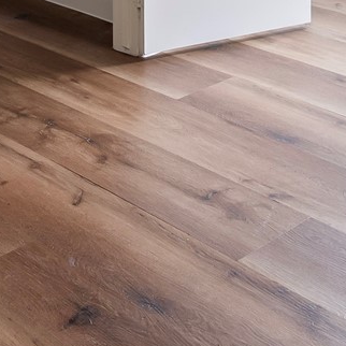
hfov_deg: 19.6
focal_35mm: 86
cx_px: 336
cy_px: -289
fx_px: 973
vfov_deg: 16.6
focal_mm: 15
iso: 125
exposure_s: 1/1.67
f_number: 6.3
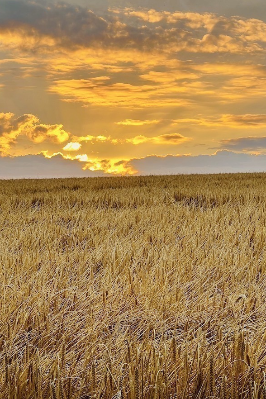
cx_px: 131
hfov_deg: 14.7
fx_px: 1031
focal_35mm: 93
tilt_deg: +1.1
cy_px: 223
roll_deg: -0.3
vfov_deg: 21.9
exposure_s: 1/117
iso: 32
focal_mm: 9
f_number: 2.8
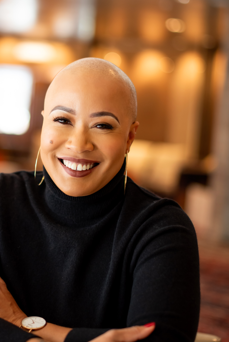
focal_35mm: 77
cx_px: 74
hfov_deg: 17.7
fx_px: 734
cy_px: 157
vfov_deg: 26.3
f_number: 1.8
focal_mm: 50
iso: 640
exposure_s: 1/400
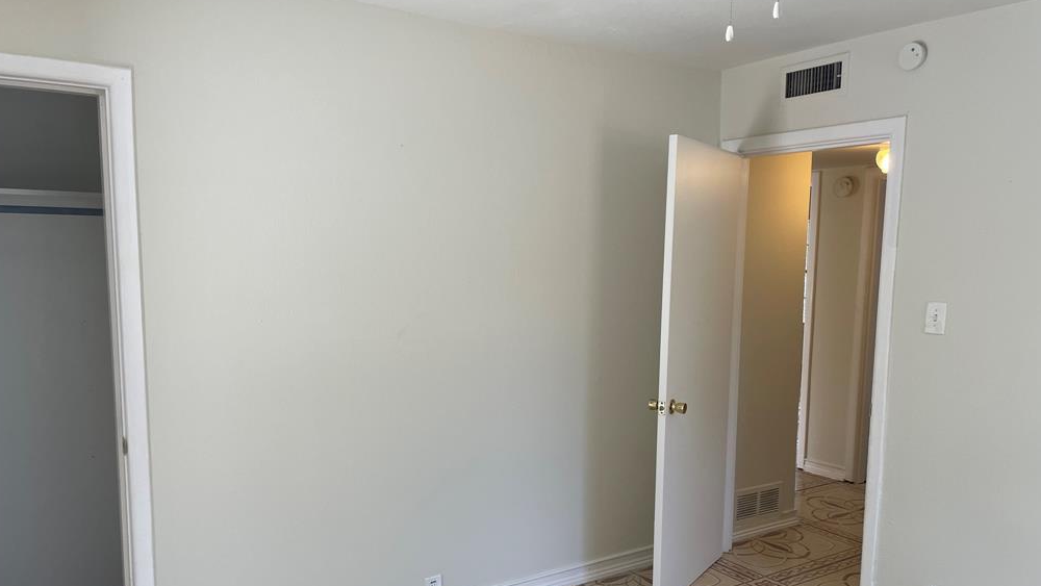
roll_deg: -0.7
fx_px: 801
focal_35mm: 29
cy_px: 368
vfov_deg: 39.9
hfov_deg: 66.1
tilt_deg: -8.7
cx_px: 520
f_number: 1.6
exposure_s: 1/120
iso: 64
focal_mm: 4.2
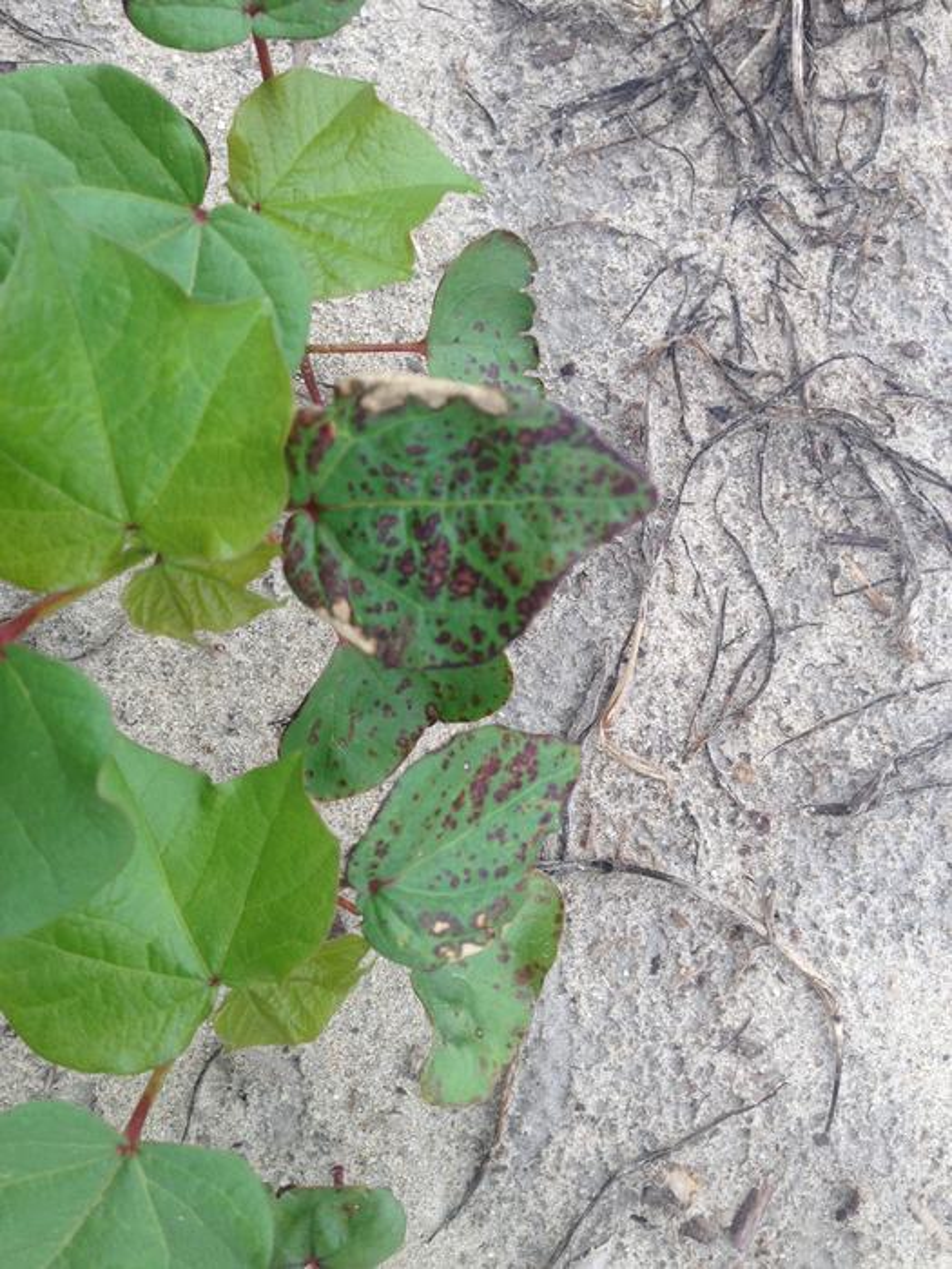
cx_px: 476
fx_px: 1210
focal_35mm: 33
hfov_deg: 42.9
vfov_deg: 55.4
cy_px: 634
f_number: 2.4
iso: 50
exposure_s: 1/166
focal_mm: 4.13
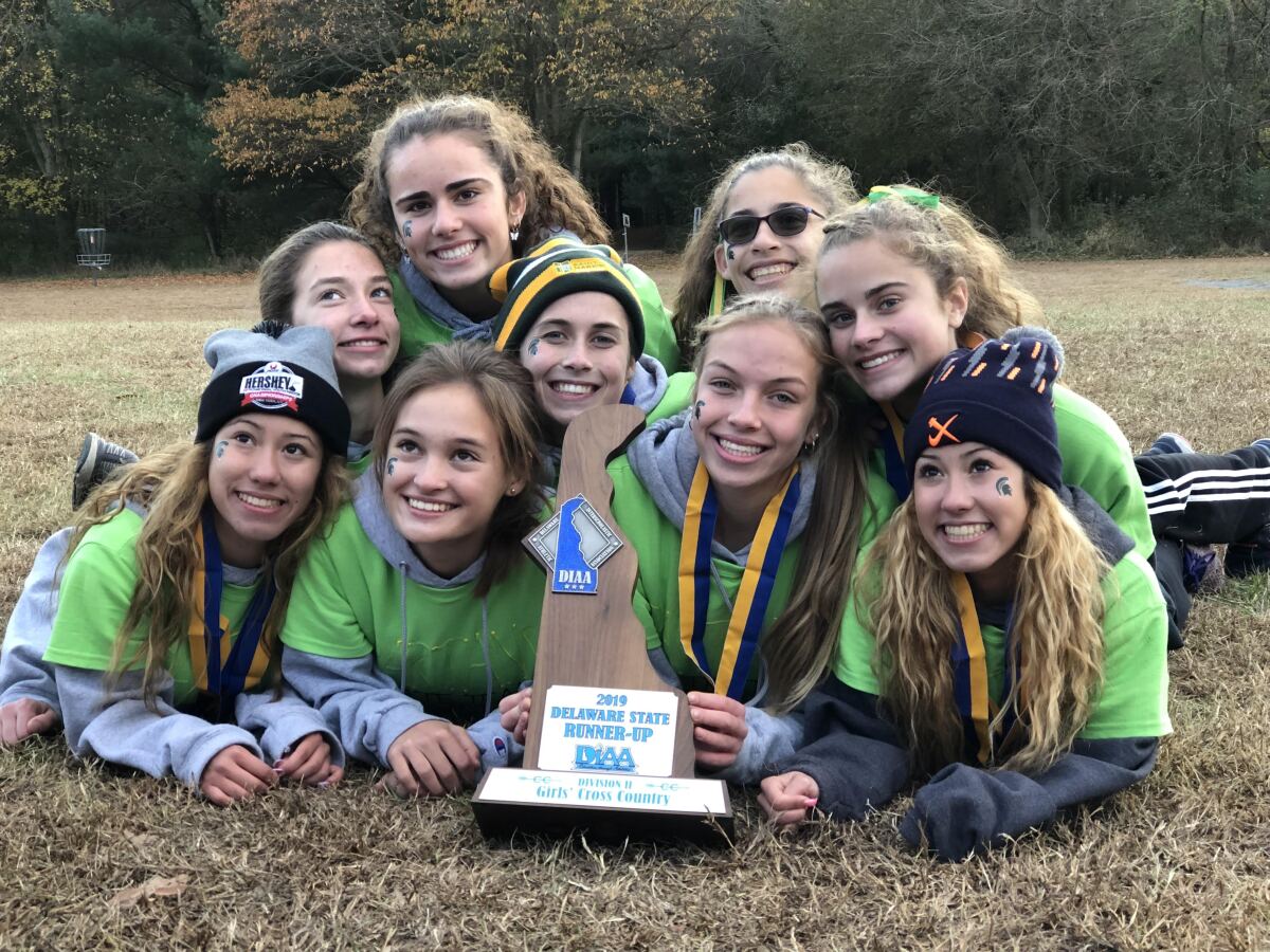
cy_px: 476
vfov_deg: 25.7
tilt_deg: -8.4
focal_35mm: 57
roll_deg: +1.8
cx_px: 635
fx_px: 2091
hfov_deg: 33.8
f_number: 2.8
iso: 40
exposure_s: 1/30
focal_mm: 6.6
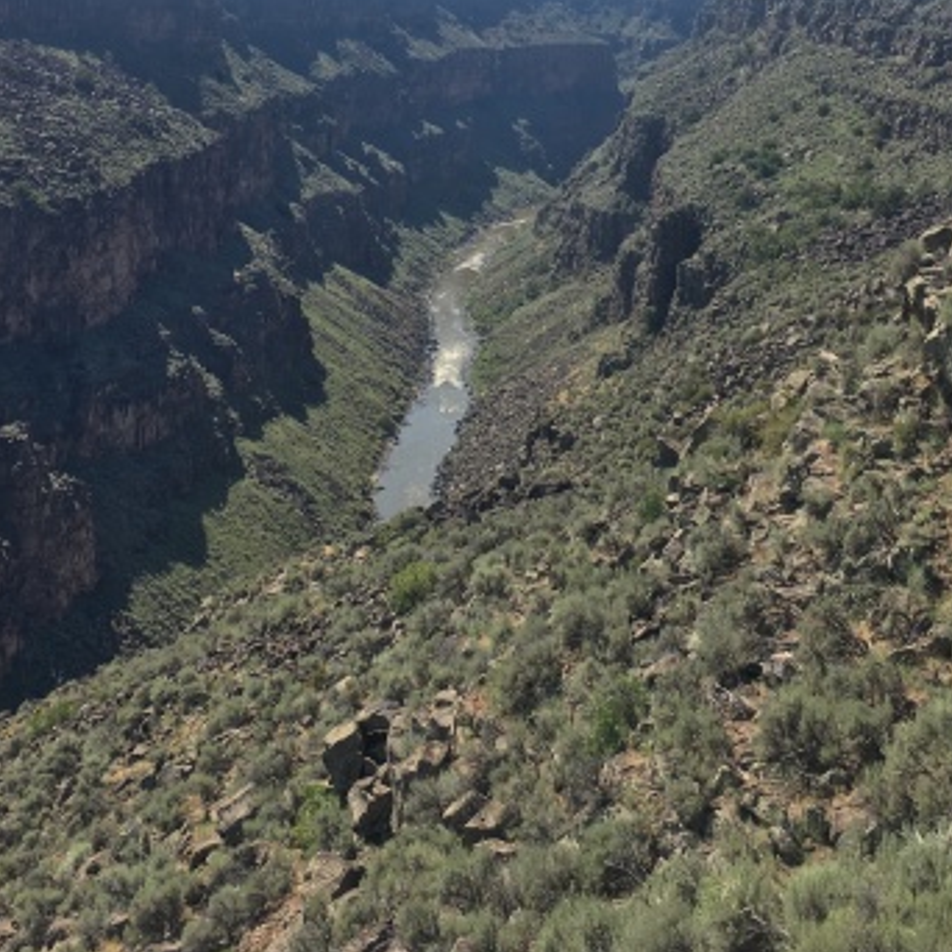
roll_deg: -1.2
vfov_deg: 35.0
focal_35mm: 48
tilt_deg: -13.4
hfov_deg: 35.3
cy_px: 306
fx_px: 1494
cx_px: 501
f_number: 2.2
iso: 25
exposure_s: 1/962
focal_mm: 4.15
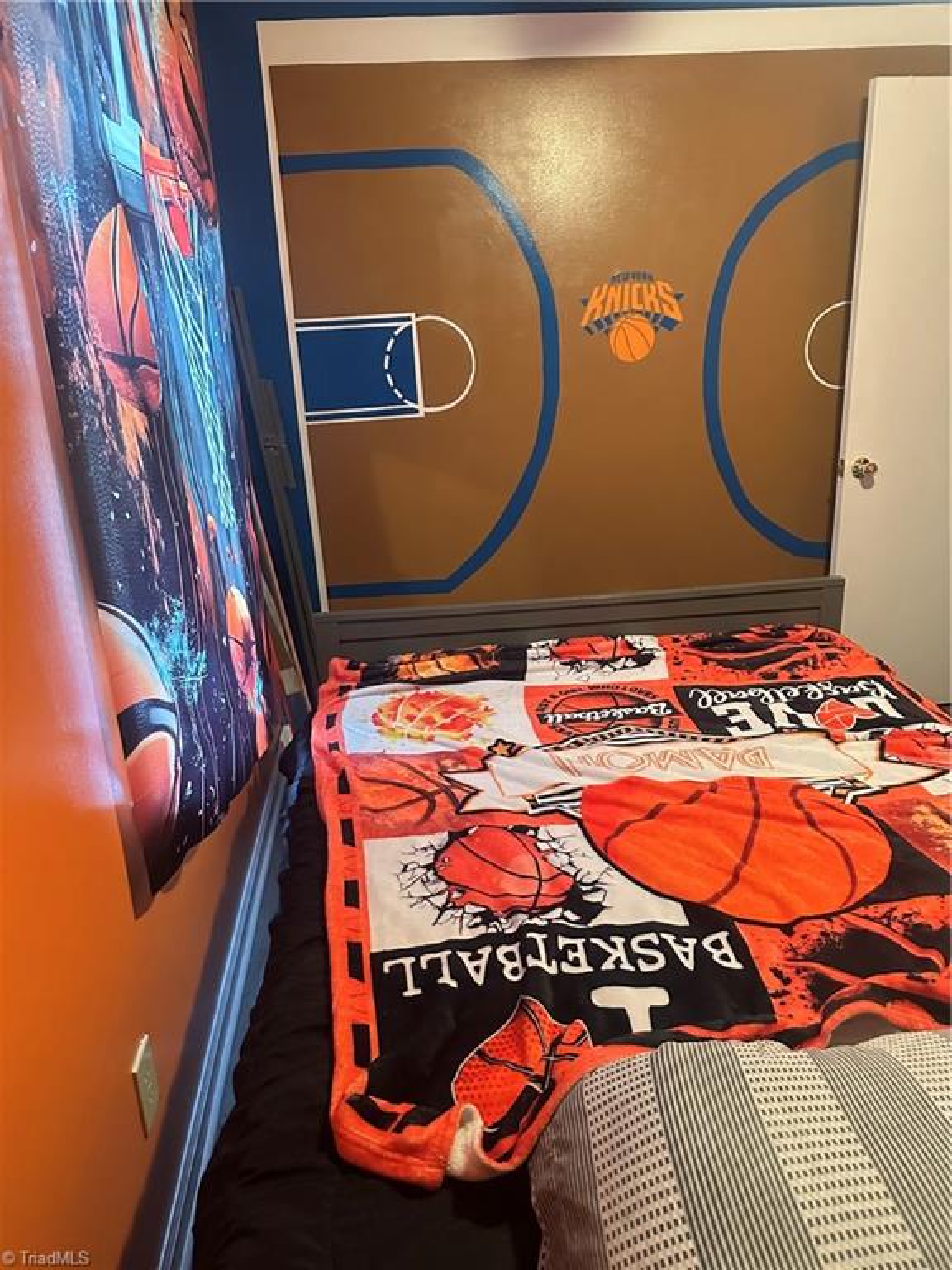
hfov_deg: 56.8
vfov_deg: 71.6
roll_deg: +2.5
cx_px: 476
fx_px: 880
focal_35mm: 24
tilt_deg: -18.5
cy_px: 635
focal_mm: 6.86
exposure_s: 1/30
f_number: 1.78
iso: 1250
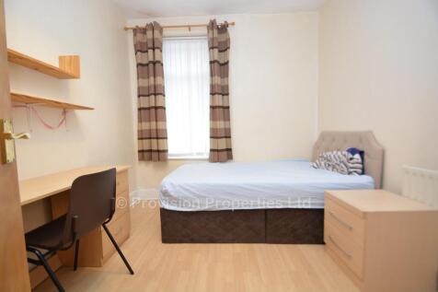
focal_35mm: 15
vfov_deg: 77.3
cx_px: 219
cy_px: 146
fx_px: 182
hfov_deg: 100.4
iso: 800
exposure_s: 1/60
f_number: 4
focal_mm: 10
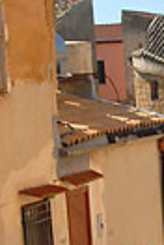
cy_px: 269
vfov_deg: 11.9
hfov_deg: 7.9
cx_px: 254
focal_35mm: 170
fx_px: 1155
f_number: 5
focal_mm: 24
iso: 100
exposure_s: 1/200
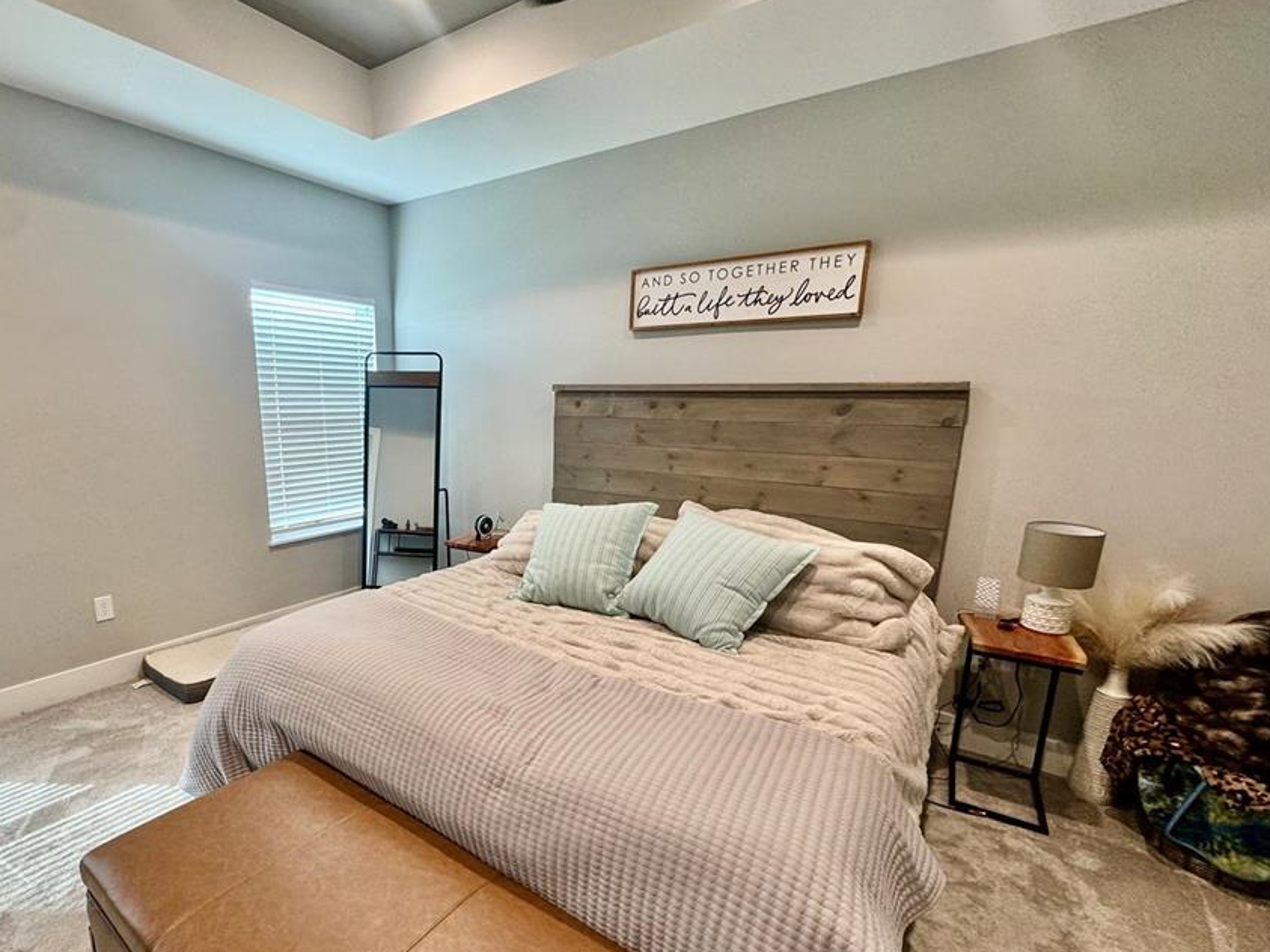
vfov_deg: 74.4
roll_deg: -0.1
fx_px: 624
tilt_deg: -12.7
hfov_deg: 90.1
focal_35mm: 17
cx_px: 518
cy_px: 538
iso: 200
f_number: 2.2
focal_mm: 2.22
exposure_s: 1/120
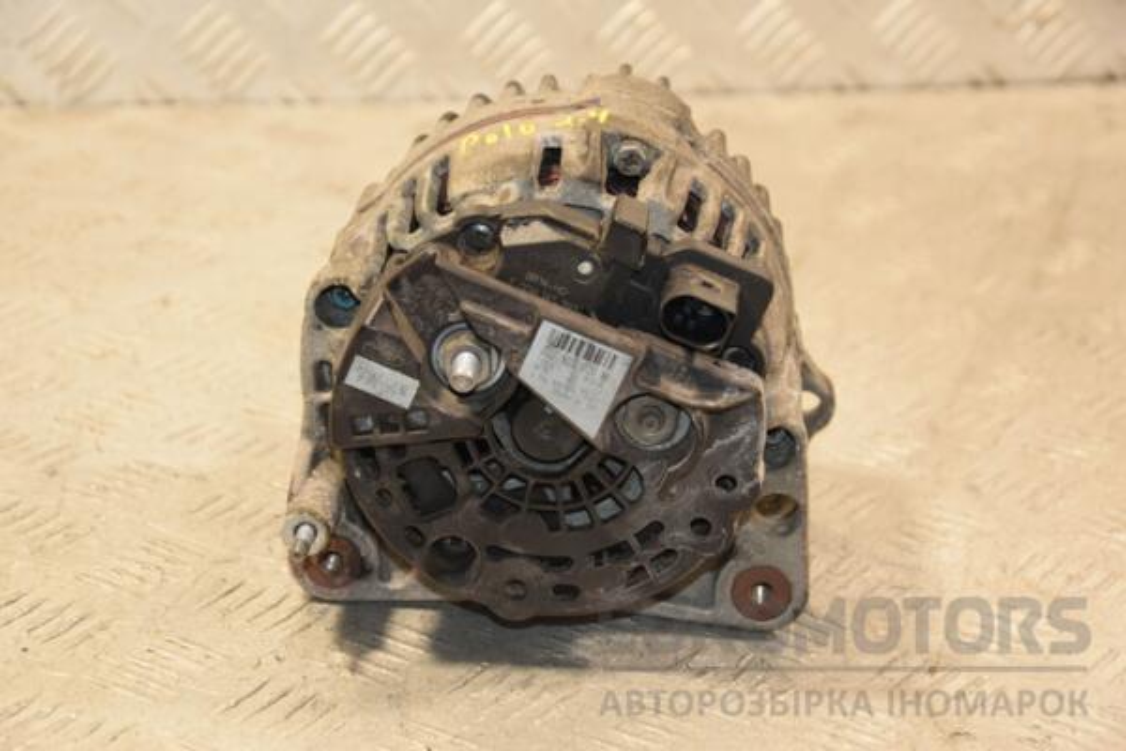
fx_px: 3284
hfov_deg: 19.5
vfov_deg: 13.0
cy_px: 376
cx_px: 563
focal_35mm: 105
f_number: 5.3
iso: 800
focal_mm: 70
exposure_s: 1/100
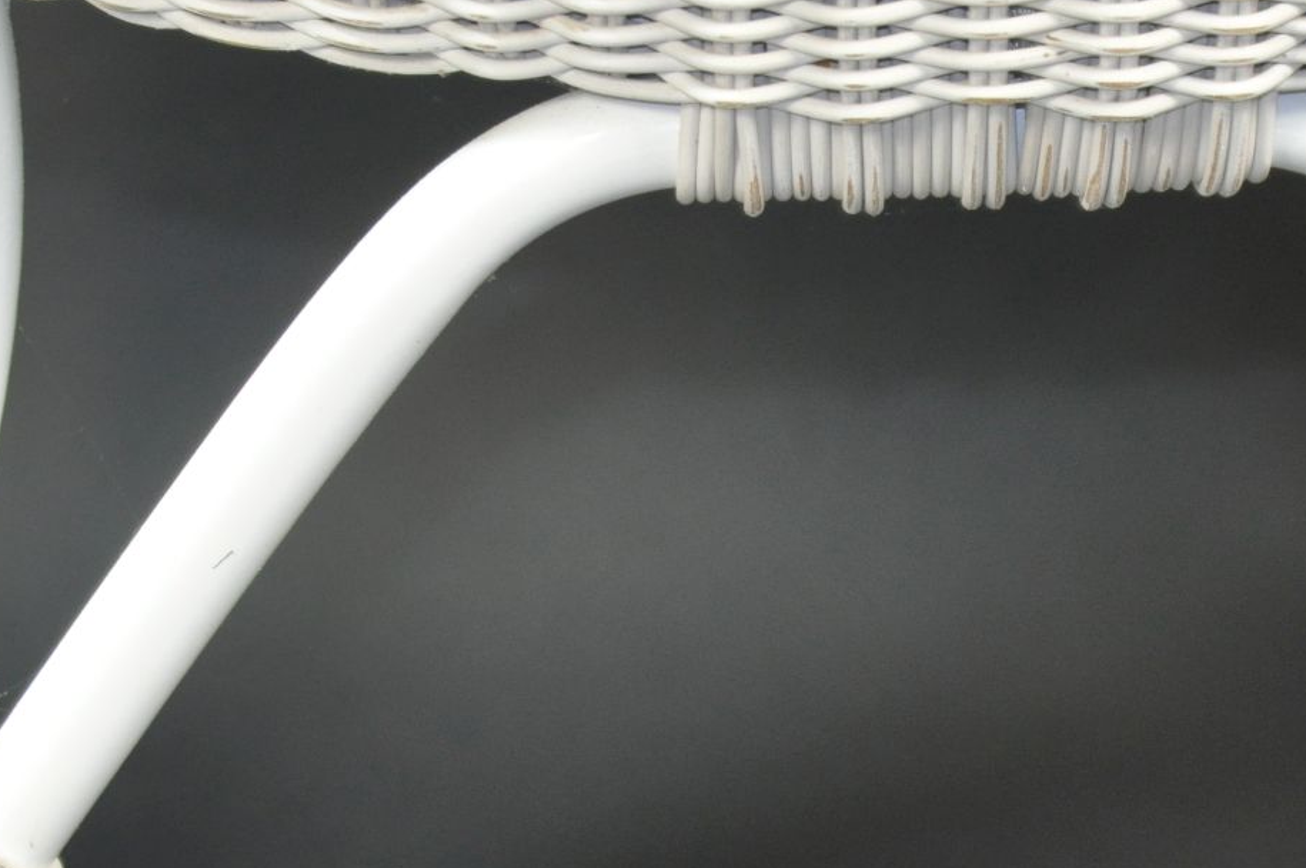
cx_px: 1031
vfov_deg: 5.9
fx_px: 8407
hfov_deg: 8.9
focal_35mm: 232
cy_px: 590
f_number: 4
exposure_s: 1/100
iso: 800
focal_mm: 66
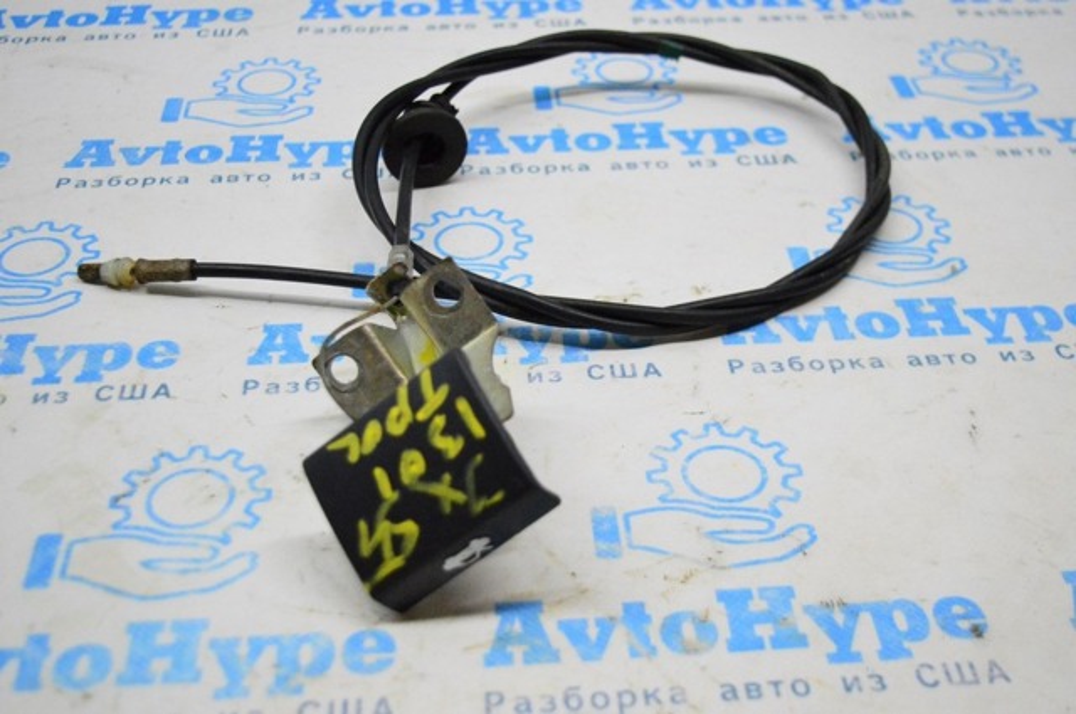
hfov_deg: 41.2
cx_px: 538
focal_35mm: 48
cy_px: 357
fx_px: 1433
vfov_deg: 28.0
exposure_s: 1/800
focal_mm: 32
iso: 6400
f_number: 4.5
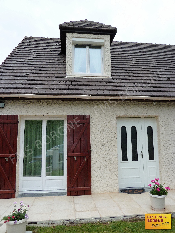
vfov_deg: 69.4
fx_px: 169
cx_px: 88
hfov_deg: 54.9
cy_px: 116
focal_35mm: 25
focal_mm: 4.1
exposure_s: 1/640
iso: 100
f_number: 3.3
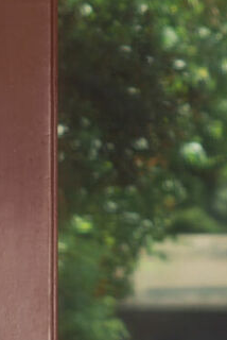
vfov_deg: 4.9
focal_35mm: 418
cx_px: 384
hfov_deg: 3.3
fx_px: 3945
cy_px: 11
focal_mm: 85
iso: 100
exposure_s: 1/800
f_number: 2
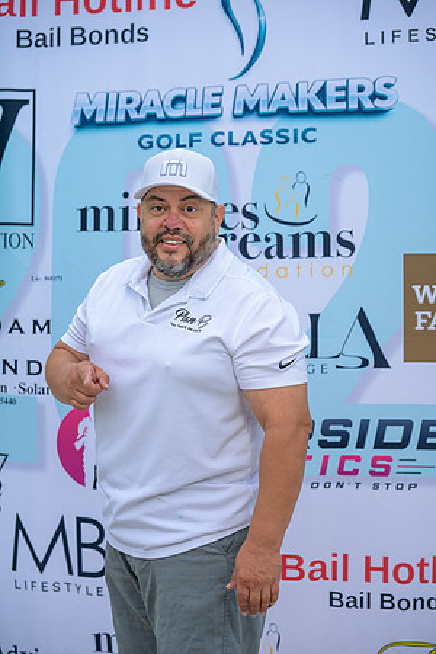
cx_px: 218
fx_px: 1235
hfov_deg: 20.0
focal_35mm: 68
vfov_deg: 29.7
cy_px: 327
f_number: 4
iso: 125
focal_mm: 68
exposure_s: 1/200
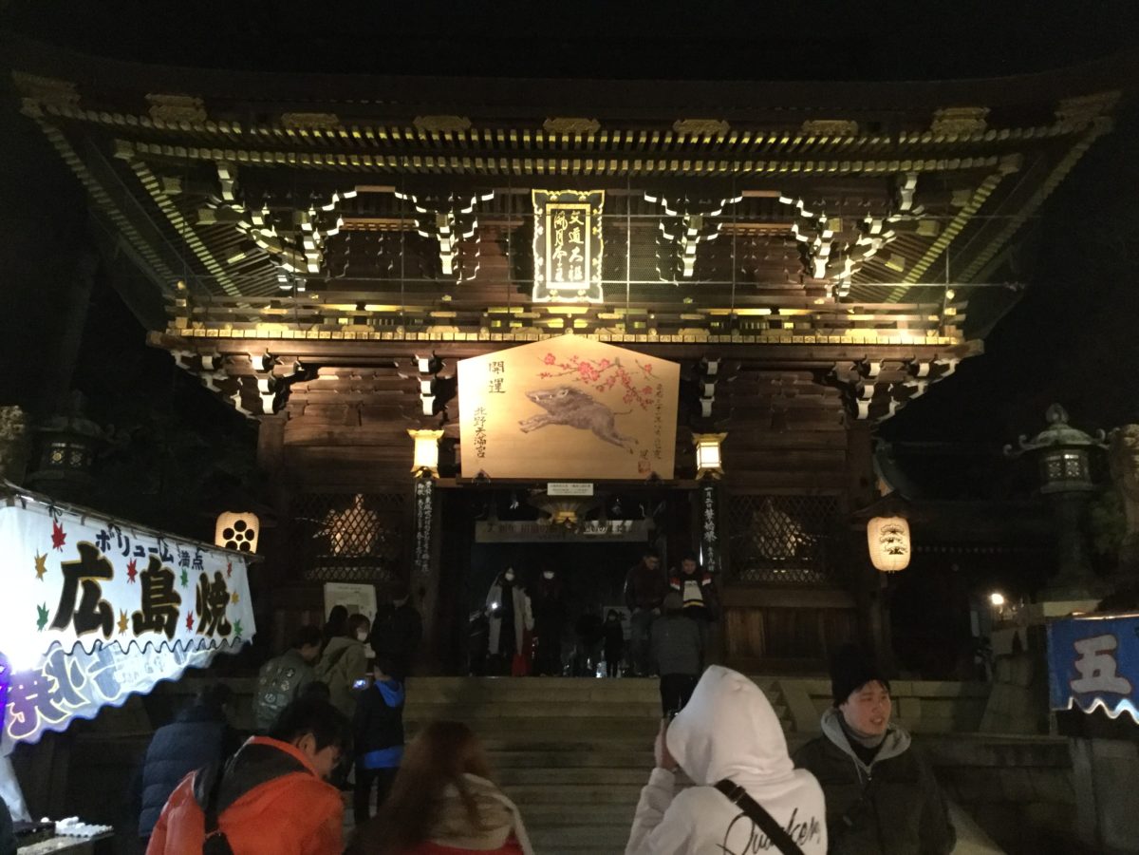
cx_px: 570
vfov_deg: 45.4
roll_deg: +0.4
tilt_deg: +13.5
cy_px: 428
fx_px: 1020
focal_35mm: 31
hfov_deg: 58.4
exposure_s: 1/15
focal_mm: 3.3
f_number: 2.4
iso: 320
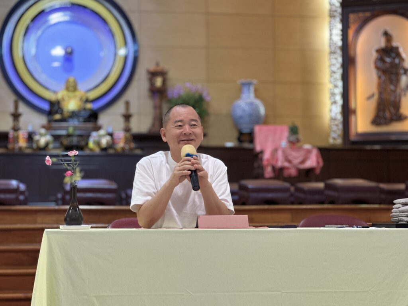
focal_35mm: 77
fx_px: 908
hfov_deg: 25.3
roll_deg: -3.2
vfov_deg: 19.1
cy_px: 153
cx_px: 204
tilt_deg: +4.4
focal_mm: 9
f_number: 2.8
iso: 200
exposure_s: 1/33
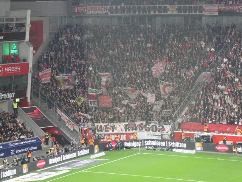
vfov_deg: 11.0
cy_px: 91
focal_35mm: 135
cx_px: 121
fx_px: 944
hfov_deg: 14.6
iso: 800
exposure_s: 1/80
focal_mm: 24.2
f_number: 5.3
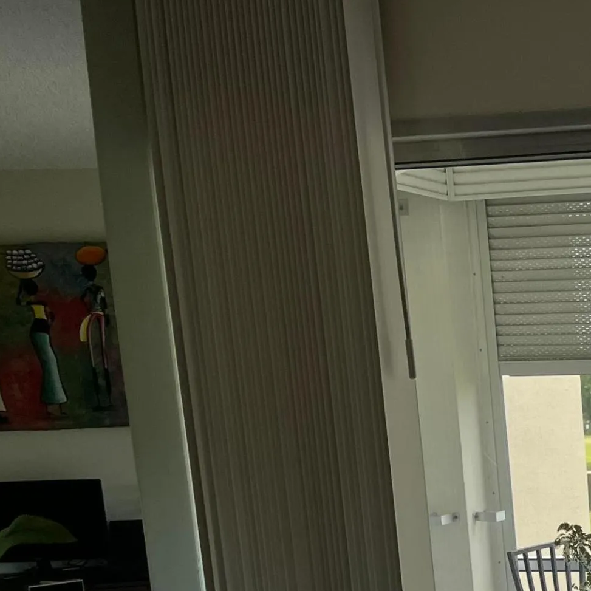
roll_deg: +3.8
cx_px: 870
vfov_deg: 24.2
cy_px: 590
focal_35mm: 68
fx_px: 1313
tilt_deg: -9.1
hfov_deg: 21.5
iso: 50
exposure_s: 1/418
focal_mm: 5.1
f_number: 1.6
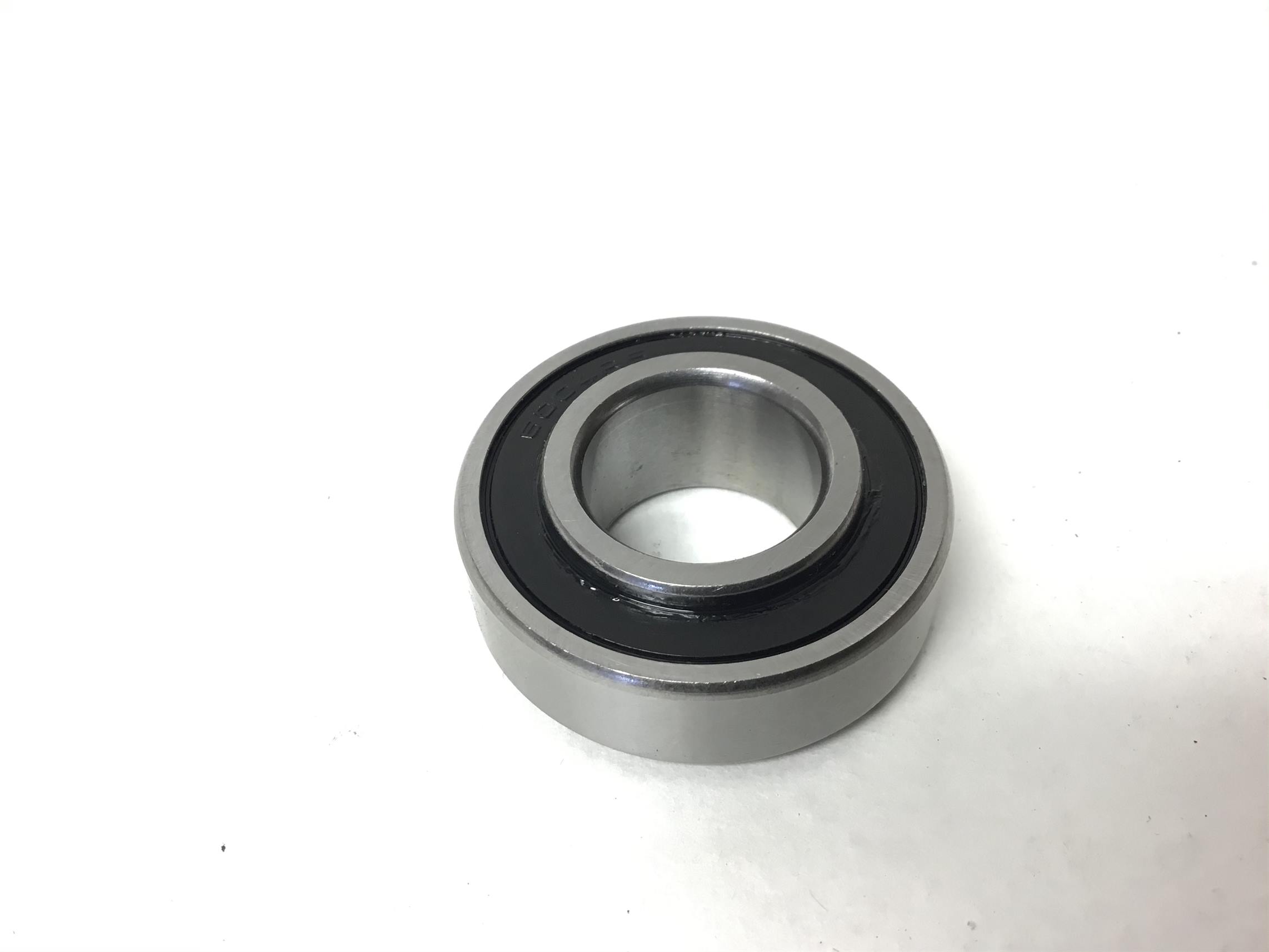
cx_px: 634
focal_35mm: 31
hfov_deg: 58.4
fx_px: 1136
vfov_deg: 45.4
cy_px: 476
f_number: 2.4
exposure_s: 1/30
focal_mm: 3.3
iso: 64
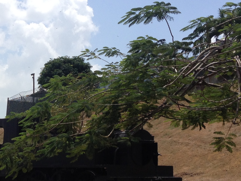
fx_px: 606
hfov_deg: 22.0
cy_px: 121
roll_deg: -0.3
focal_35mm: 87
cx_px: 26
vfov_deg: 16.9
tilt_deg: +2.6
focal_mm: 4.28
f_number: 2.4
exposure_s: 1/2123
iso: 50
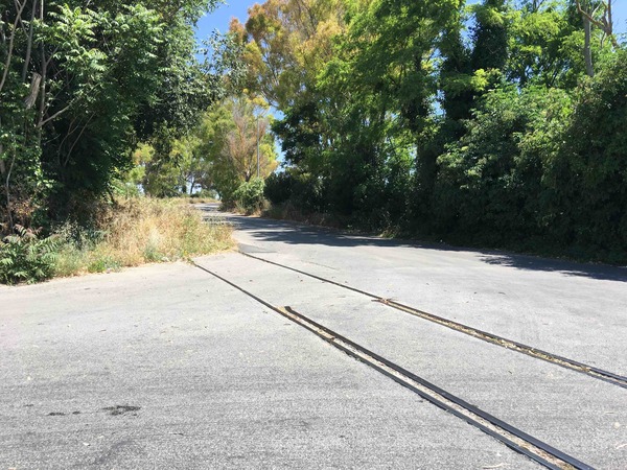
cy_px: 235
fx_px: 525
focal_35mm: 29
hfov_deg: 61.7
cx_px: 314
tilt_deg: -3.1
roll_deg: -1.9
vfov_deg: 48.2
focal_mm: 4.15
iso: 25
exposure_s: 1/801
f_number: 2.2
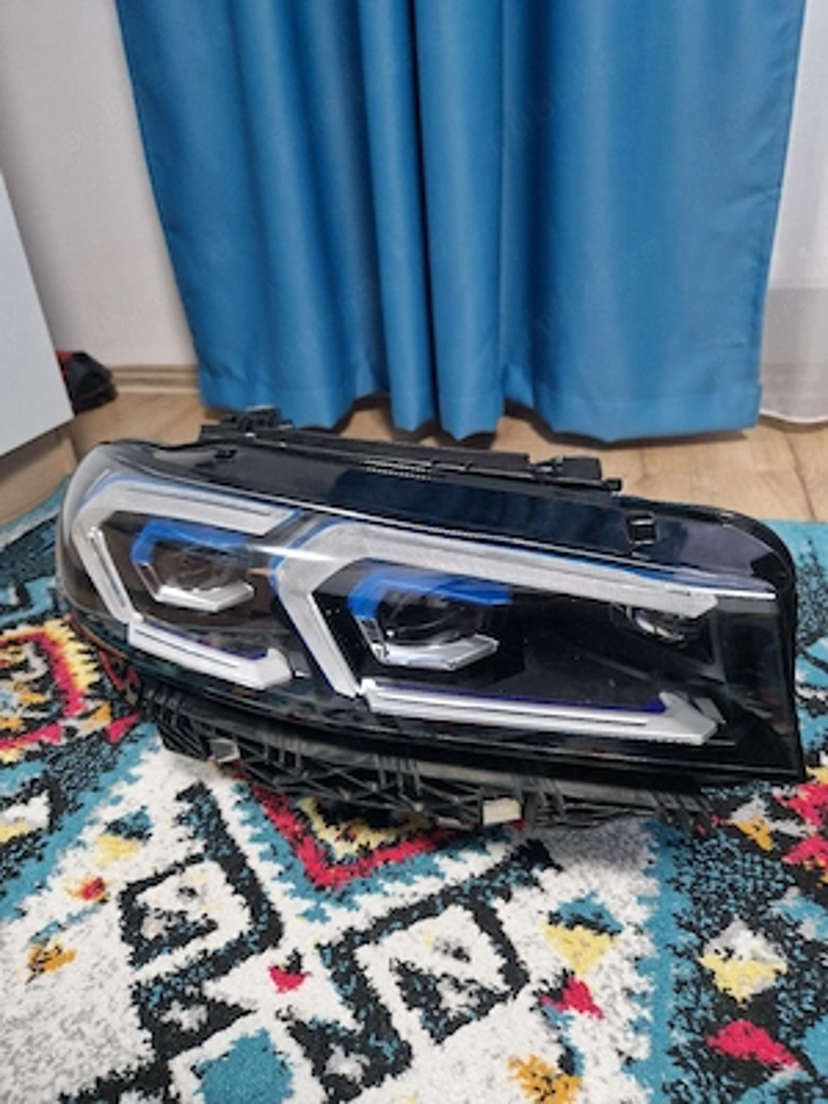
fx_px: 734
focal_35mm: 23
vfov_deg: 73.9
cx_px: 414
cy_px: 552
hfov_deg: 58.9
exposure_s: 1/25
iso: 640
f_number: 1.8
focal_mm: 5.4
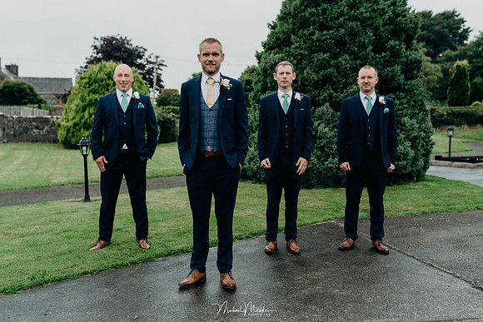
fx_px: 517
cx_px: 217
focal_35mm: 39
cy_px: 162
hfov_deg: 50.0
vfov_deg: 34.6
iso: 100
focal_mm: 35
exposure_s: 1/200
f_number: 3.2
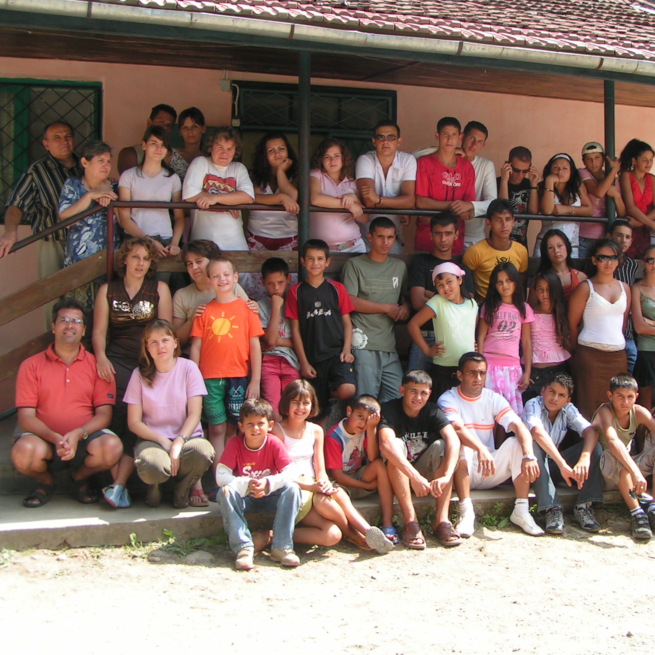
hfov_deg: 37.4
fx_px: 963
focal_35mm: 45
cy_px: 329
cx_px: 401
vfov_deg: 37.6
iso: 50
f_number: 5.6
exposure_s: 1/100
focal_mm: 5.8
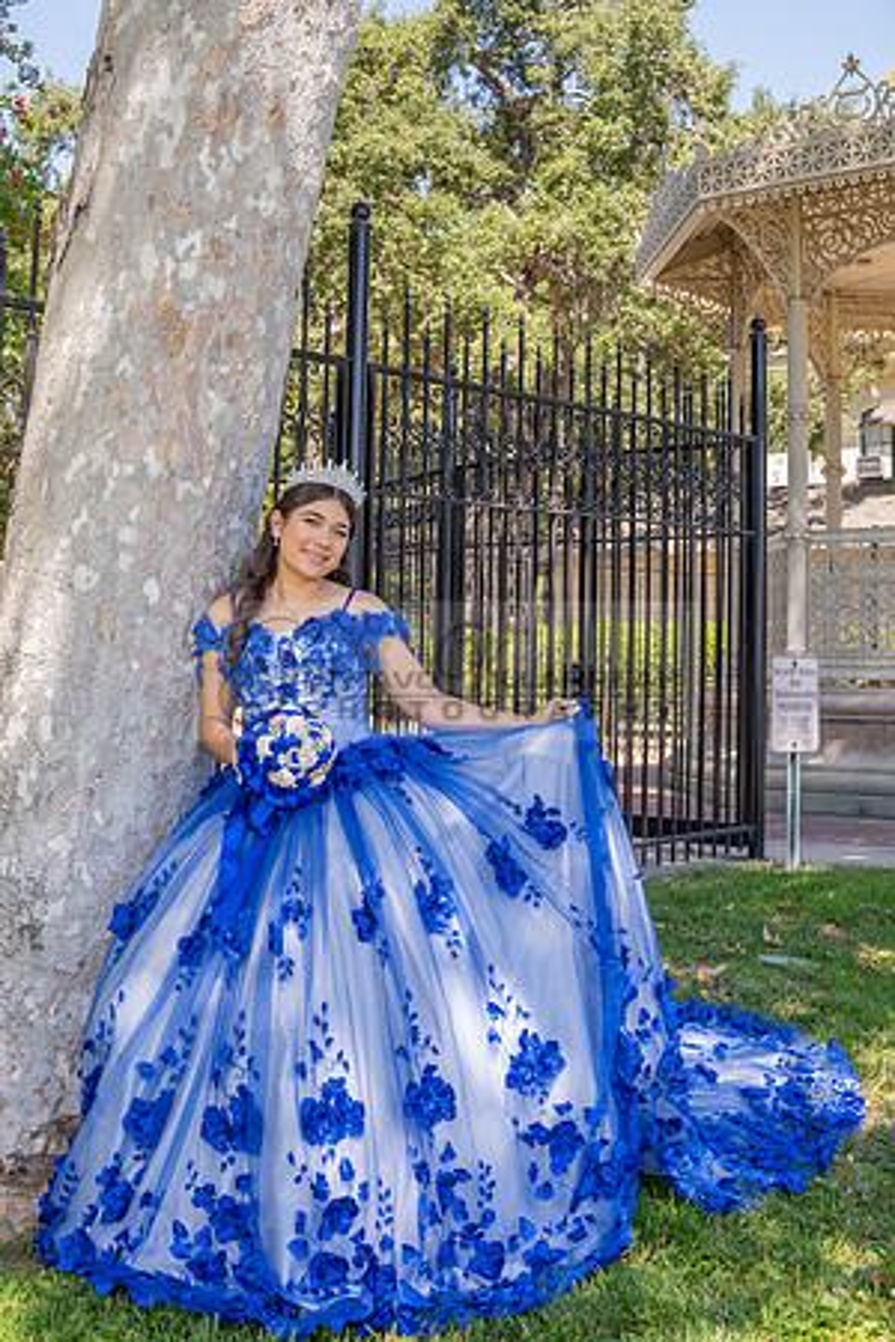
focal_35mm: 42
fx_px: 1574
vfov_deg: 46.0
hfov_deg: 31.7
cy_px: 555
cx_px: 442
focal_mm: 24
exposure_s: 1/200
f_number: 4.5
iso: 125
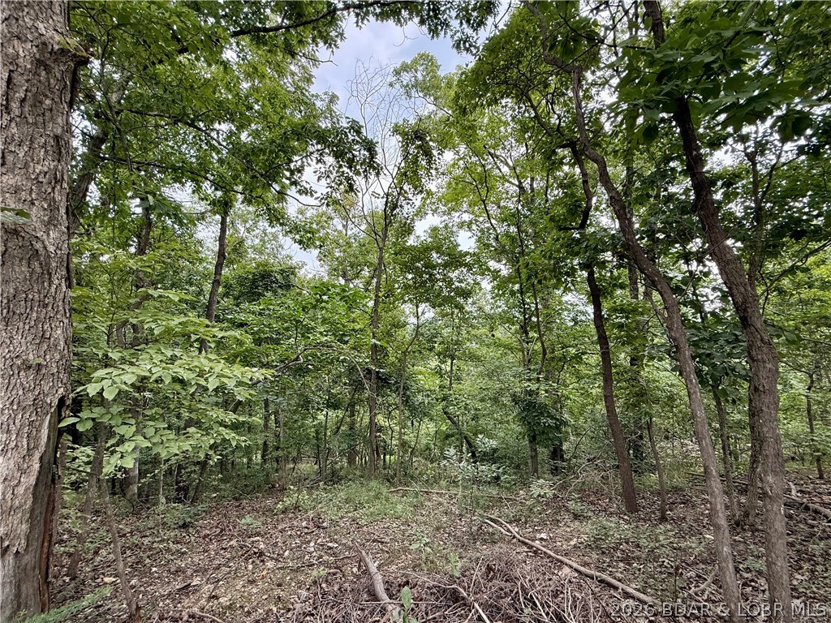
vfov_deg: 85.7
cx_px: 416
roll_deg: +0.3
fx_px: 336
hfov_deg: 102.1
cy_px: 312
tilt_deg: +3.2
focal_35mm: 14
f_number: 2.2
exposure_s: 1/147
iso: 64
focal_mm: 2.22
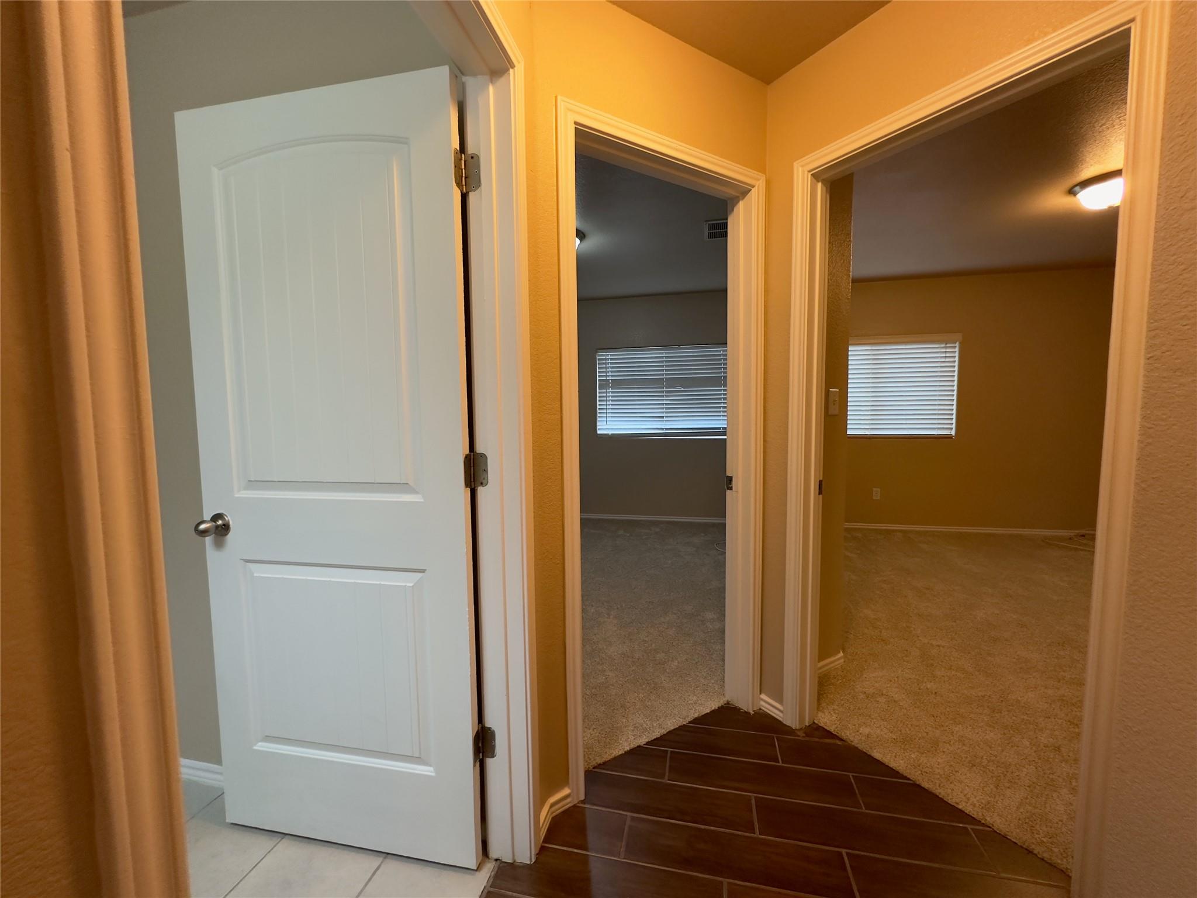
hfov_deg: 102.1
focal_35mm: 14
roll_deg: +0.2
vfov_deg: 85.7
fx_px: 484
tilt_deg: -4.3
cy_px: 449
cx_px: 598
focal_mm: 2.22
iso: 200
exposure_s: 1/60
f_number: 2.2
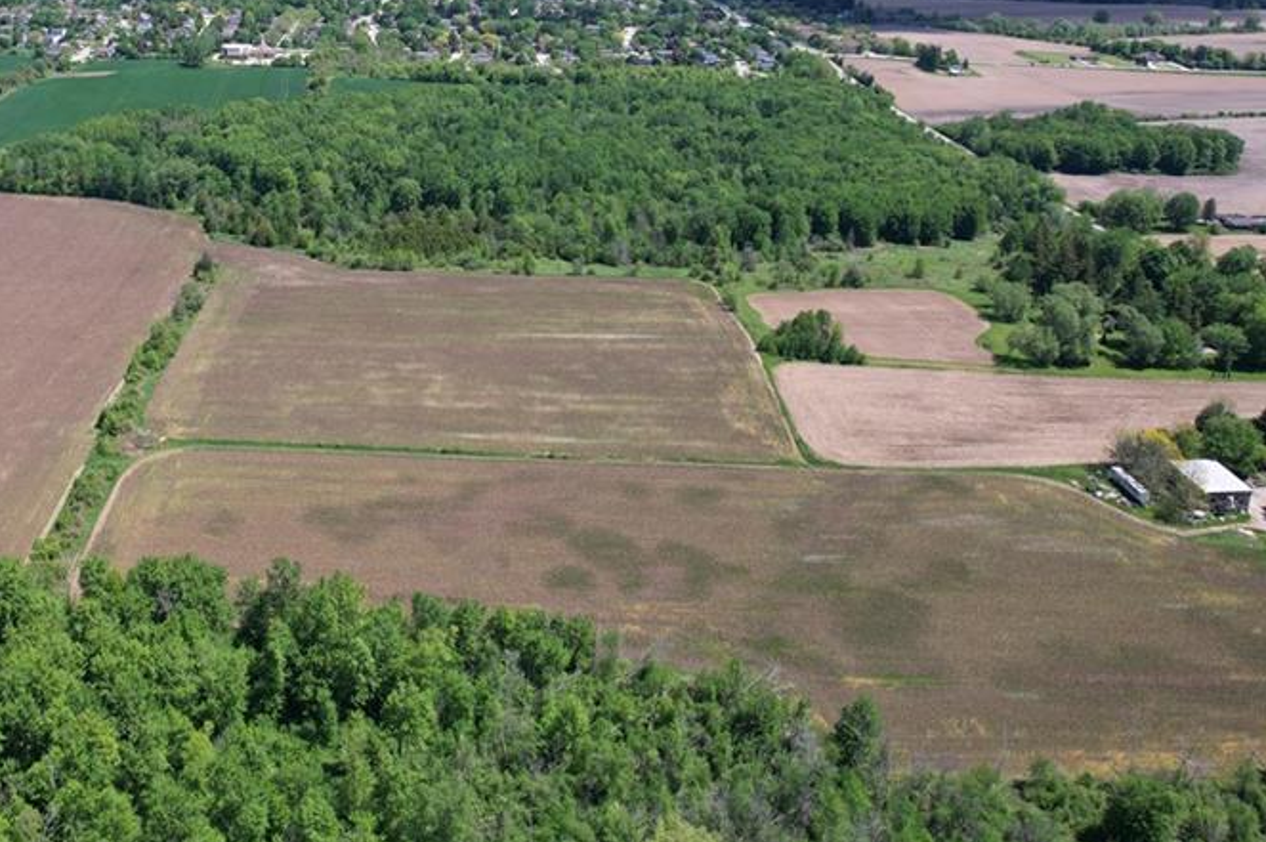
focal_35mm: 34
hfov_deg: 54.2
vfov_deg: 37.9
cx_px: 382
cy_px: 210
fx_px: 1195
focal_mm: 8.38
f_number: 2.8
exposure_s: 1/2000
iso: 120
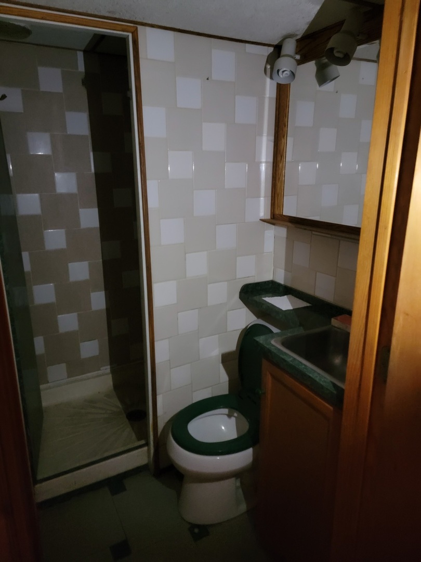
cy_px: 281
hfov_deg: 56.8
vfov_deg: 71.6
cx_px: 210
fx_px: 389
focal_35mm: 24
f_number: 1.8
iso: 1250
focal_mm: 6.7
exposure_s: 1/24
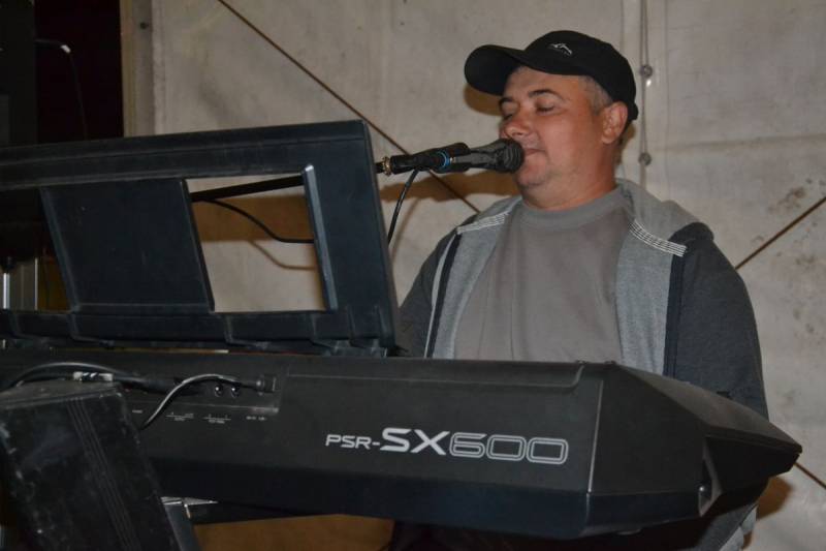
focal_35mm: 57
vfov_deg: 23.8
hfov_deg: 35.1
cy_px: 276
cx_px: 413
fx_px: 1307
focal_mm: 38
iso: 3200
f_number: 4.5
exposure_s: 1/60
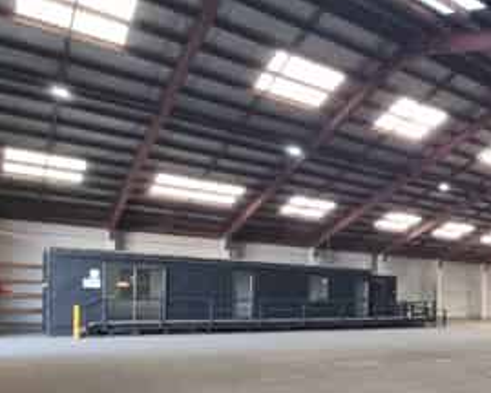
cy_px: 303
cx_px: 526
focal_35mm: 31
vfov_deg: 45.2
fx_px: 450
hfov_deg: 45.0
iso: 125
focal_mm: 2.2
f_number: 2.2
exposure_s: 1/50
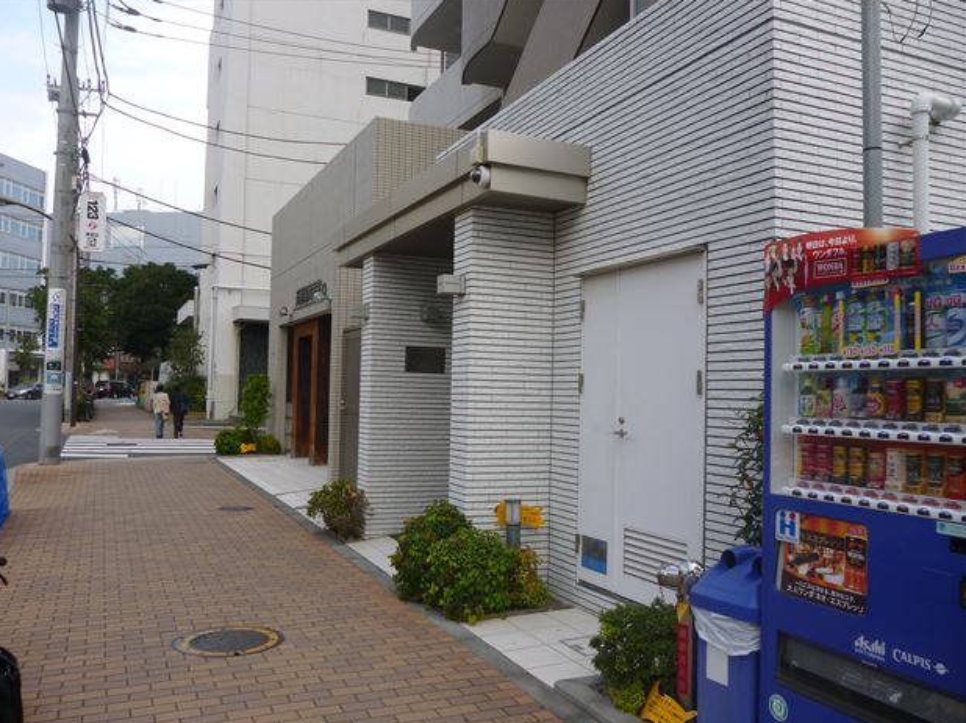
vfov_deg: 48.2
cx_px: 472
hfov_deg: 61.7
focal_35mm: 29
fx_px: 809
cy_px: 367
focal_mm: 5
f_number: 3.1
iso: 100
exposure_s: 1/320
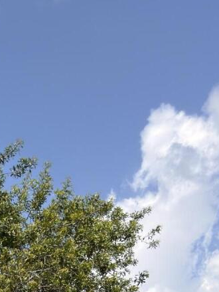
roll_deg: -0.6
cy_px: 609
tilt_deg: -7.0
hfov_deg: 11.9
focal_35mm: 109
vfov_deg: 14.5
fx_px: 919
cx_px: -245
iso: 64
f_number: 1.78
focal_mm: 6.76
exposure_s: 1/8000
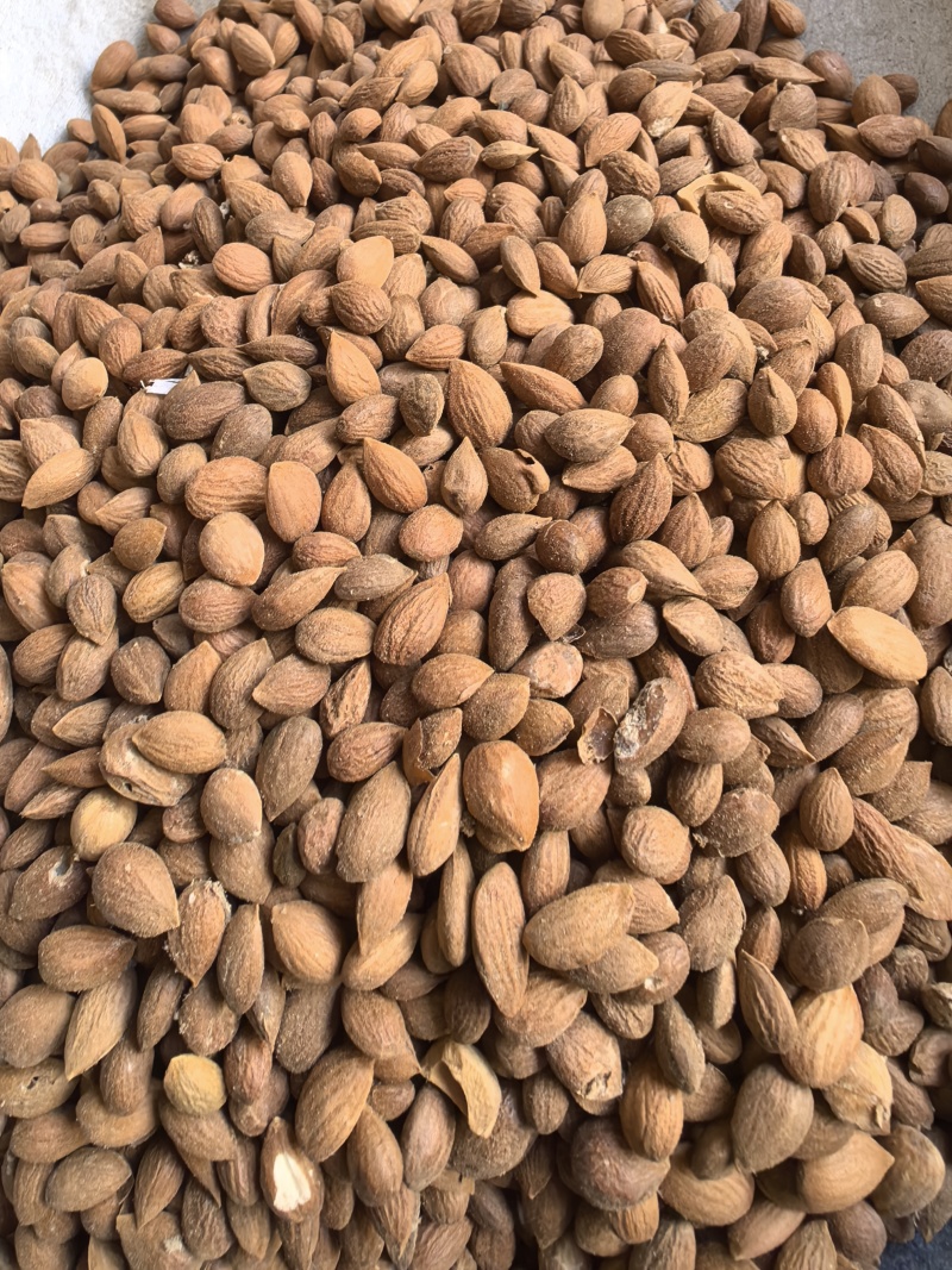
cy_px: 635
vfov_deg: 65.3
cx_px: 476
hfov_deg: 51.3
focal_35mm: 27
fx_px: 990
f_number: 2.2
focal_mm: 1.95
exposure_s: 1/50
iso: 160
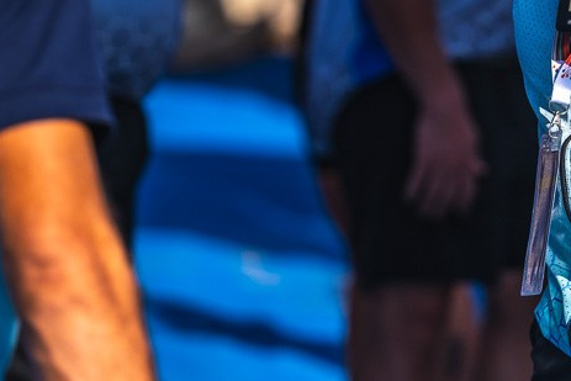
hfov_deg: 4.7
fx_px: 7012
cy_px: -8
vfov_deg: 3.1
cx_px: 583
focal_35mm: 442
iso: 100
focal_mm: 160
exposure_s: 1/3200
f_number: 3.5
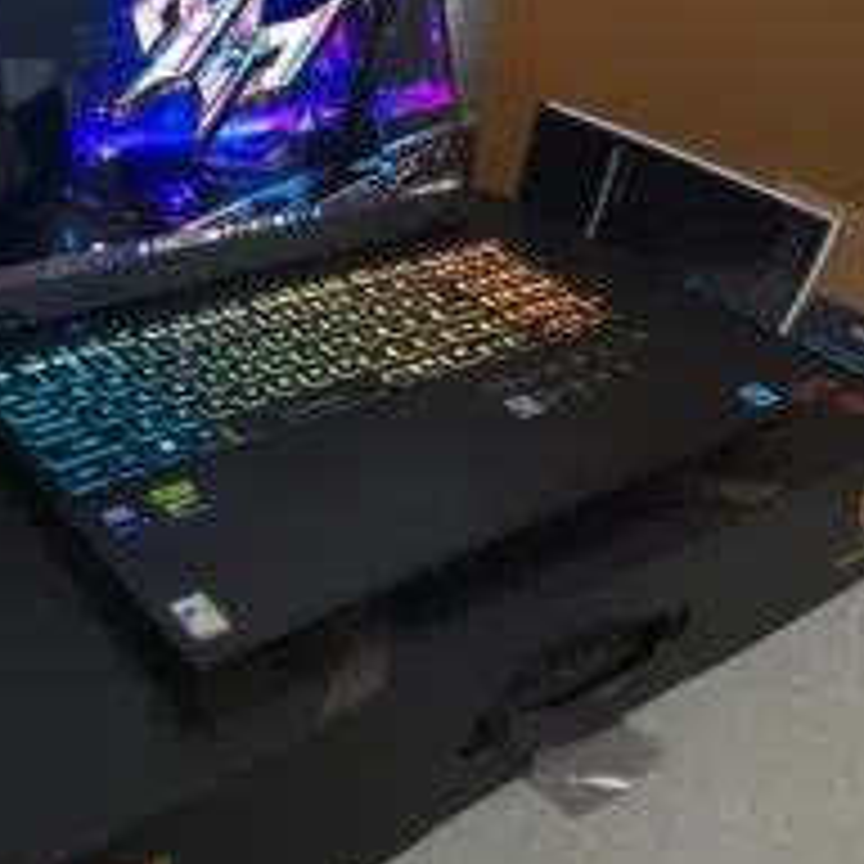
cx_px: 279
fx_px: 1299
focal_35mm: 46
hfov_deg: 36.4
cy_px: 94
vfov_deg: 34.8
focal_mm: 4.6
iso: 320
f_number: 2
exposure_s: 1/33
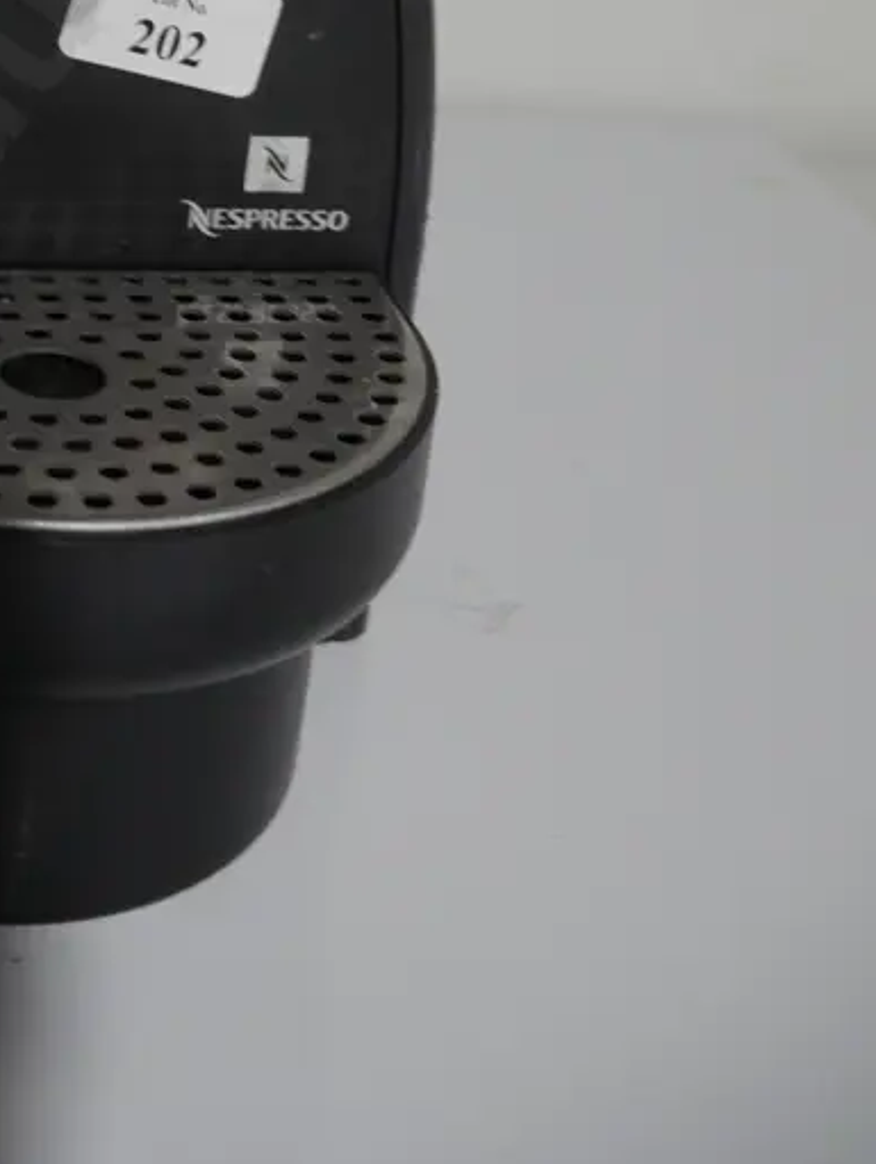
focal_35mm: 56
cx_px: 44
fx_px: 1886
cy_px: 14
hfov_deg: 25.1
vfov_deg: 31.8
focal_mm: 14
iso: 400
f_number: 3.5
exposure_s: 1/60
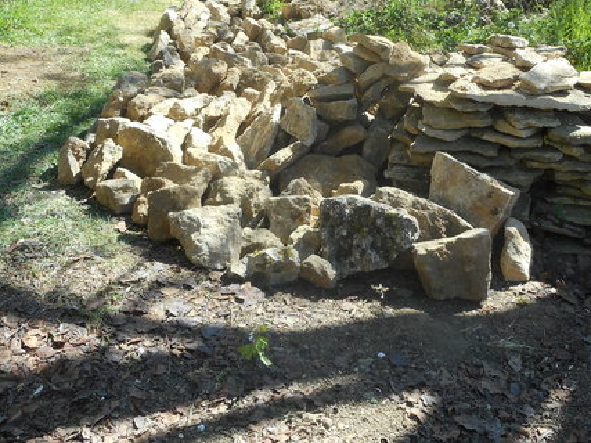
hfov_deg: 45.5
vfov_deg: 33.9
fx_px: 700
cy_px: 81
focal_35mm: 41
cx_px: 364
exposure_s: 1/250
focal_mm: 4.5
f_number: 3.7
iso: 80
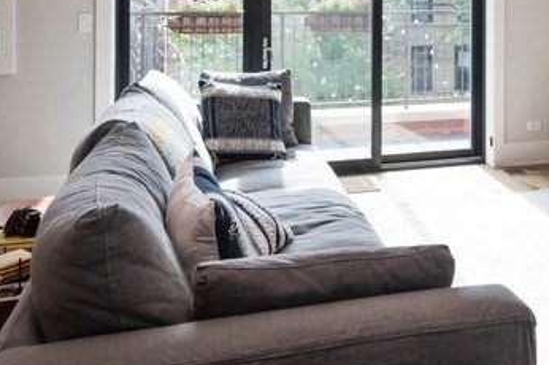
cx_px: 403
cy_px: -3
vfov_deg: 31.5
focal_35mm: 39
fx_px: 594
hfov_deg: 48.0
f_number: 10
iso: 200
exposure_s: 1/40
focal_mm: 10
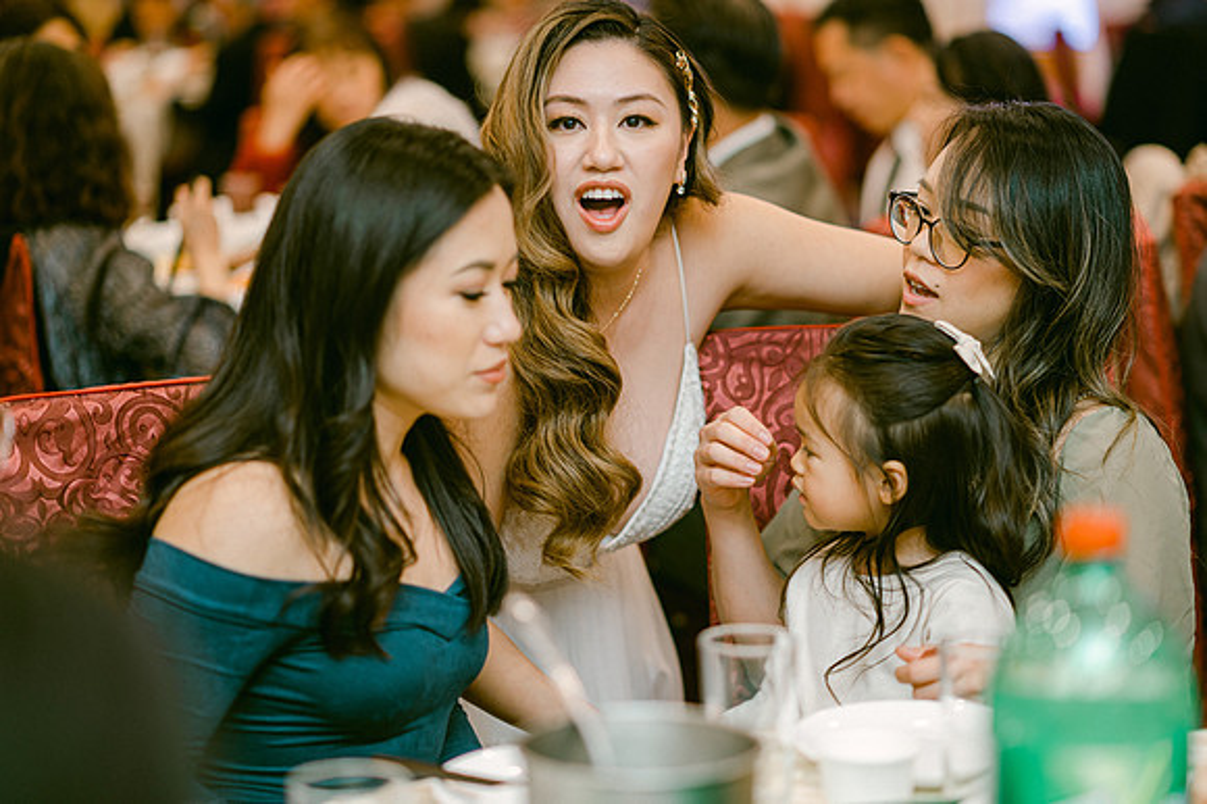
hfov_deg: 23.9
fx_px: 2848
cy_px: 402
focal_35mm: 85
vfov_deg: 16.1
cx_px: 604
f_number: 2
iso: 320
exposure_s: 1/125
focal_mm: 85
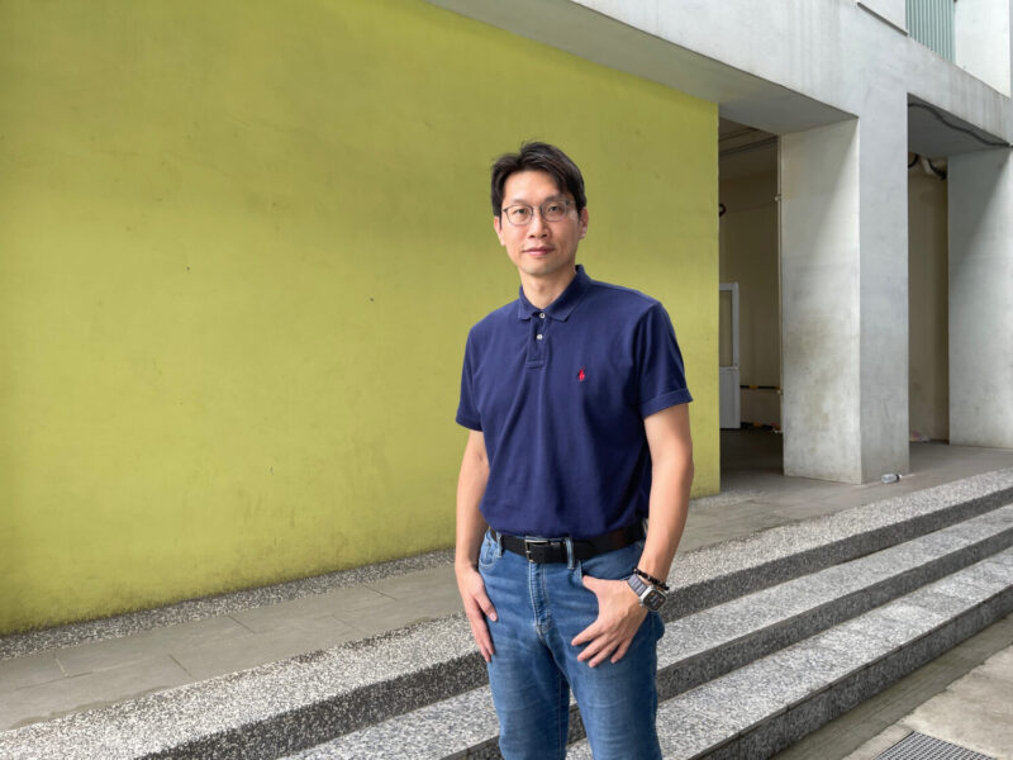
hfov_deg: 69.4
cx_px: 506
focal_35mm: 25
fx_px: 732
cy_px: 380
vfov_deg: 54.9
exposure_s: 1/121
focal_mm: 5.1
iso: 50
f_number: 1.6
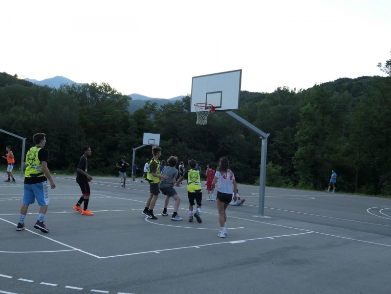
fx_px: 407
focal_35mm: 36
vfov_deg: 39.7
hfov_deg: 51.4
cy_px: 147
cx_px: 196
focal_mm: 12.2
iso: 320
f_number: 2.8
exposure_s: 1/500
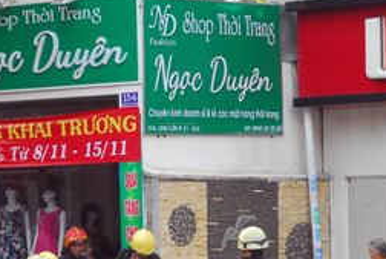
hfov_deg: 8.1
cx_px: 15
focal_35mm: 252
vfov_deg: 5.5
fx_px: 2702
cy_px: 152
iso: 400
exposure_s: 1/125
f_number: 5.6
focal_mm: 55
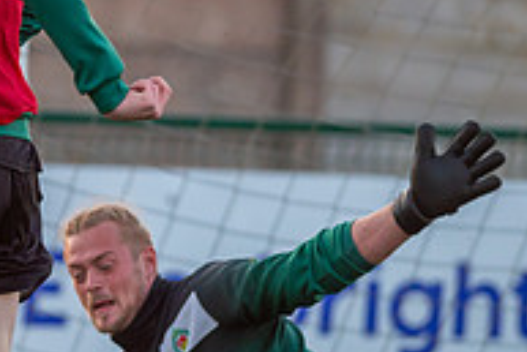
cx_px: 76
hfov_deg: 2.3
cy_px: 210
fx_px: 13184
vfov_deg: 1.5
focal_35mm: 900
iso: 1600
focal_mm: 300
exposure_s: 1/640
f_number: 2.8
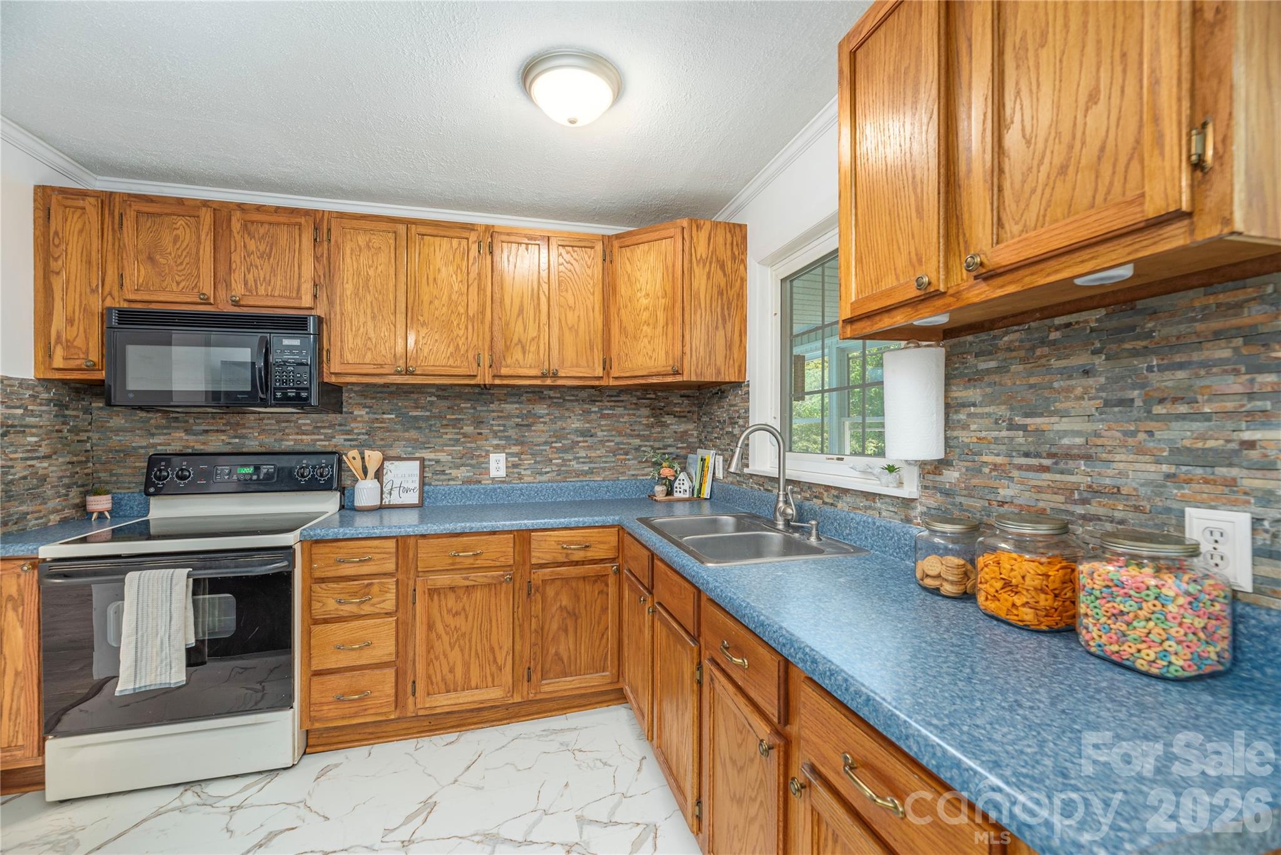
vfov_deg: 81.2
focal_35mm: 14
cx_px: 640
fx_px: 498
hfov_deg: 104.2
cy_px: 428
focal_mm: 14
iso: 320
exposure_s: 1/60
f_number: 8
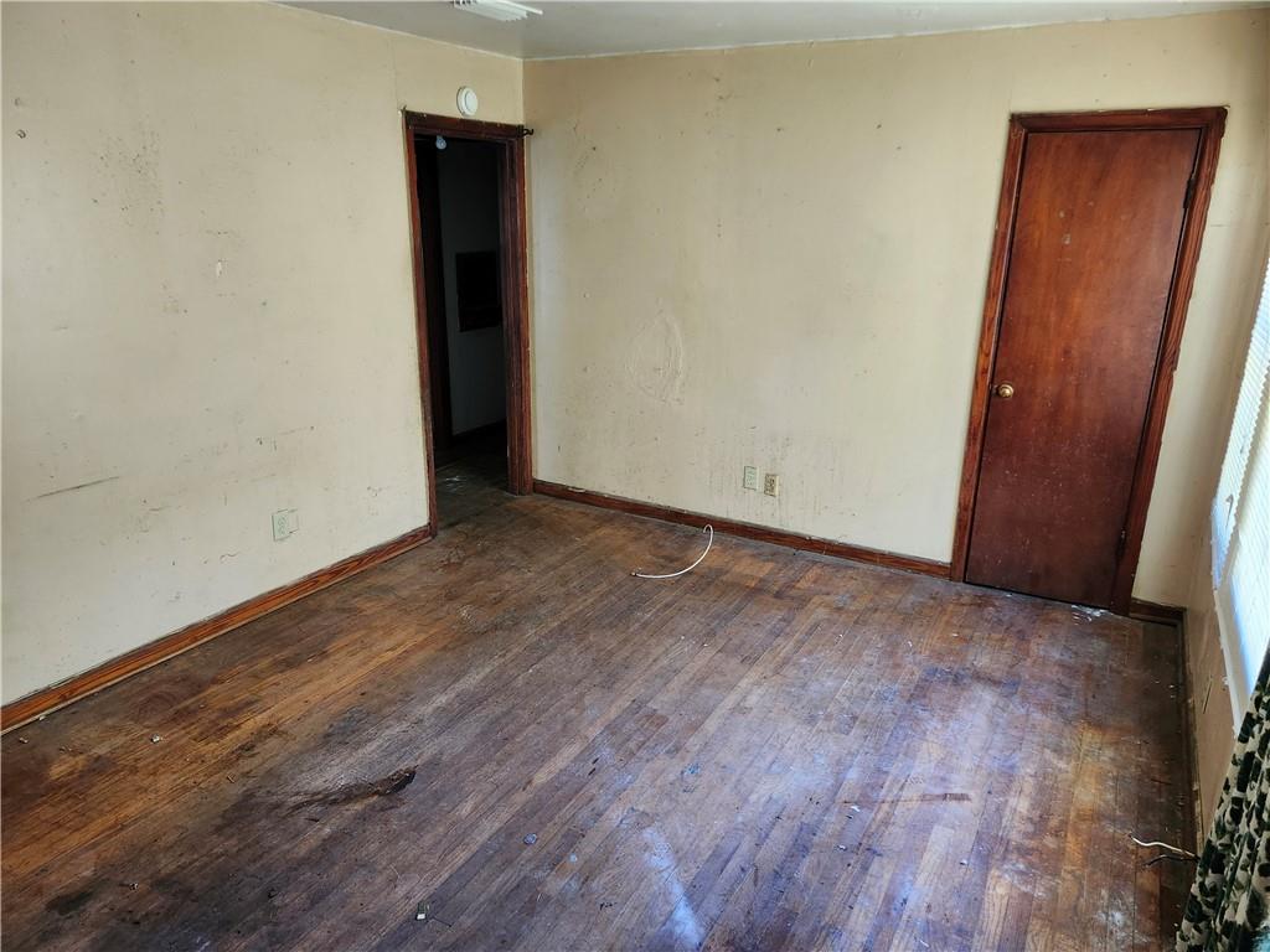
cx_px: 635
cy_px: 476
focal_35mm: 23
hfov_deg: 73.9
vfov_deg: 58.9
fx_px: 844
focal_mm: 5.54
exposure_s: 1/40
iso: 500
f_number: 1.8
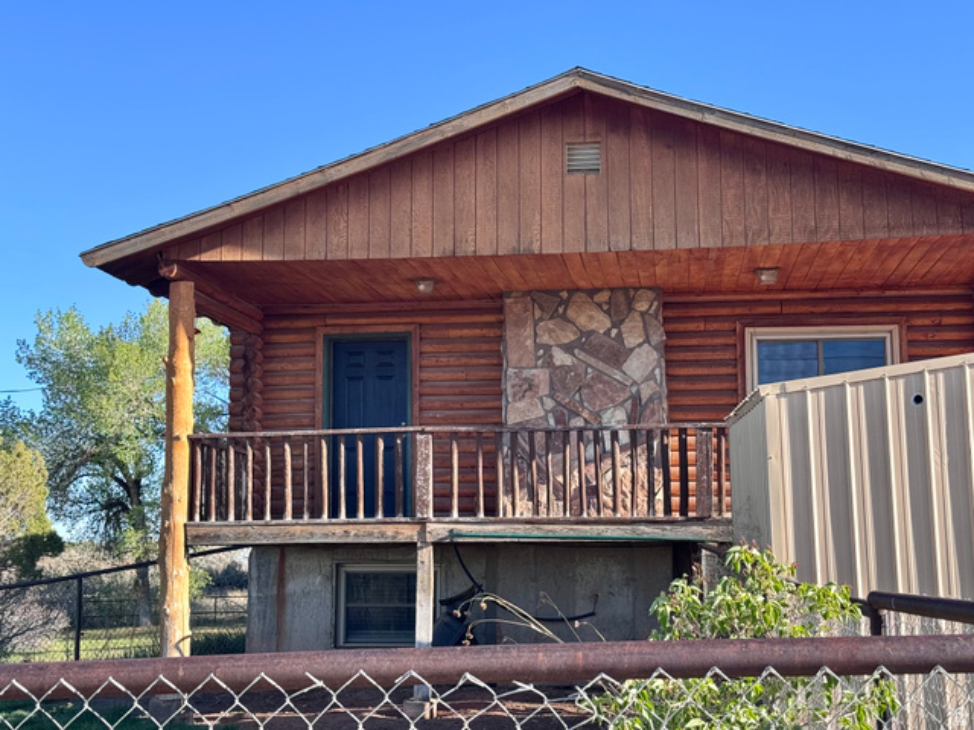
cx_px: 487
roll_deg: +0.2
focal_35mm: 48
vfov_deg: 30.3
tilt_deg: +7.4
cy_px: 365
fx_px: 1351
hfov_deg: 39.7
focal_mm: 6.76
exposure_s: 1/1193
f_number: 1.78
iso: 64
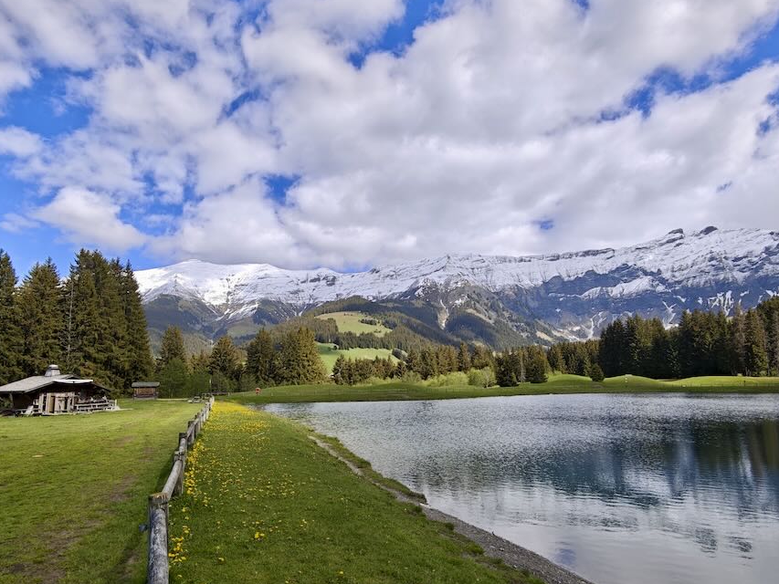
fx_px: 473
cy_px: 316
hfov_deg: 78.9
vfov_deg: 63.4
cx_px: 373
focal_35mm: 21
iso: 50
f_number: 2.2
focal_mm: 2.13
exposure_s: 1/617
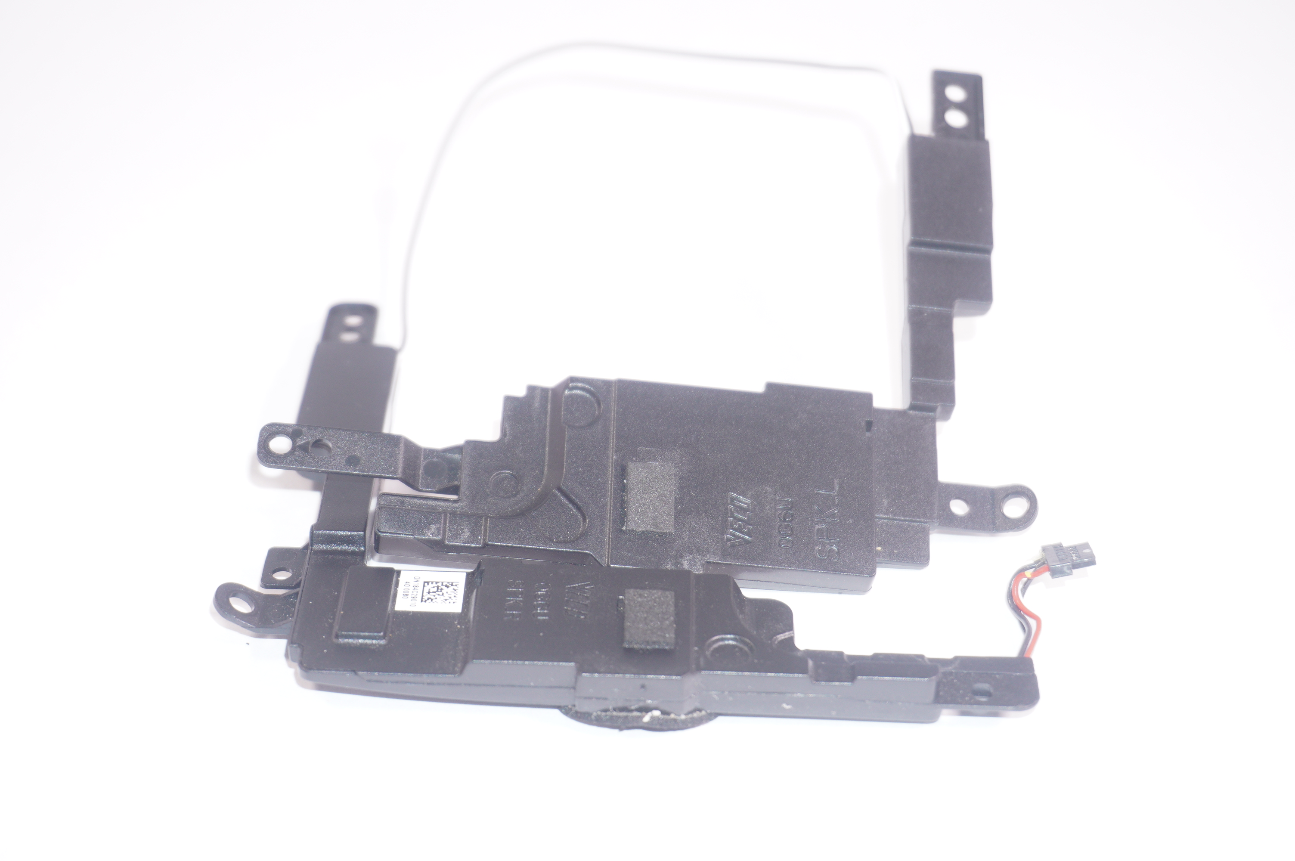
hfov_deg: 31.2
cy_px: 430
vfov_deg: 21.0
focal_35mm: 64
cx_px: 648
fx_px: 2318
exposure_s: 1/160
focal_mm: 43
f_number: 5.6
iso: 320
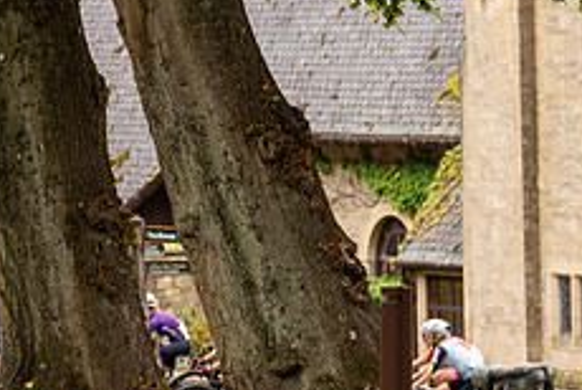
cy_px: 257
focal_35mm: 299
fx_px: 4840
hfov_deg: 6.8
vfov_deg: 4.6
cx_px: -159
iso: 640
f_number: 2.8
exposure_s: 1/800
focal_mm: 70
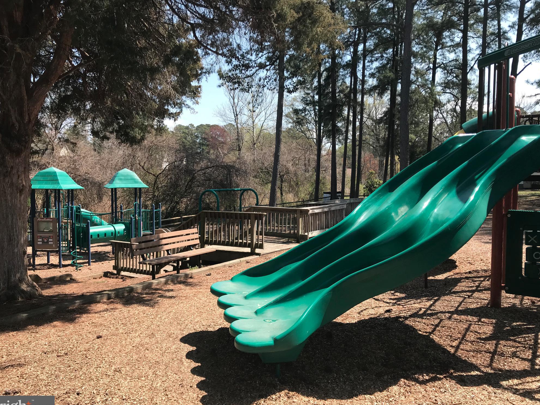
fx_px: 452
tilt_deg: -4.8
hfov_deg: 61.7
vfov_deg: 48.2
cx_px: 266
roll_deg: -1.8
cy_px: 208
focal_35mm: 29
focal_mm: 3.99
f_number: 1.8
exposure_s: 1/1126
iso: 20
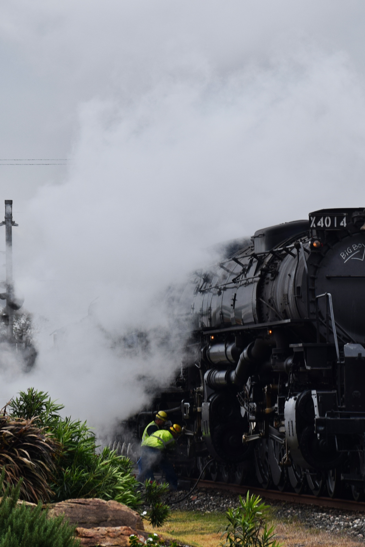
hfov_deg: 5.7
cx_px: 142
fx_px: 3695
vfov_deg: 8.5
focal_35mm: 243
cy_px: 224
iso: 200
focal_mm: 85
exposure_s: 1/250
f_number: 8
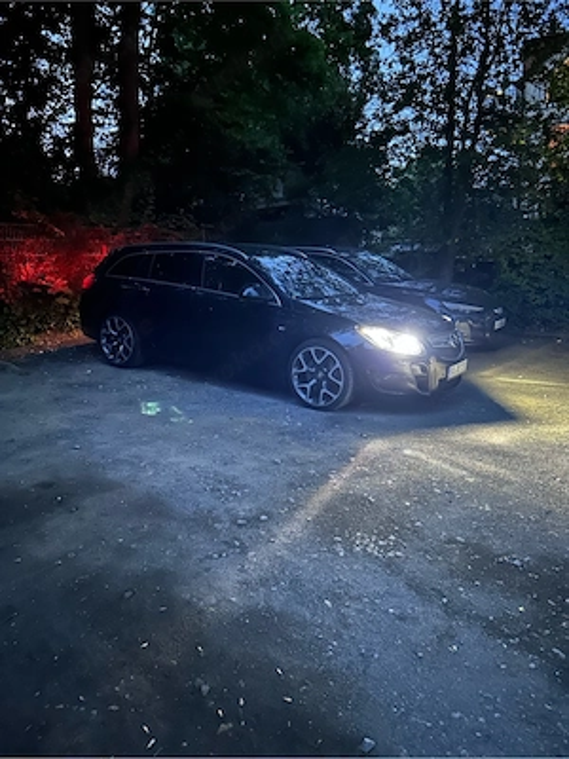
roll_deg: +1.4
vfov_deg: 67.3
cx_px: 284
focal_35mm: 26
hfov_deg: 53.1
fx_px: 570
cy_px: 380
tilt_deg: -10.7
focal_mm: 5.7
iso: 1600
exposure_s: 1/9
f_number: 1.5
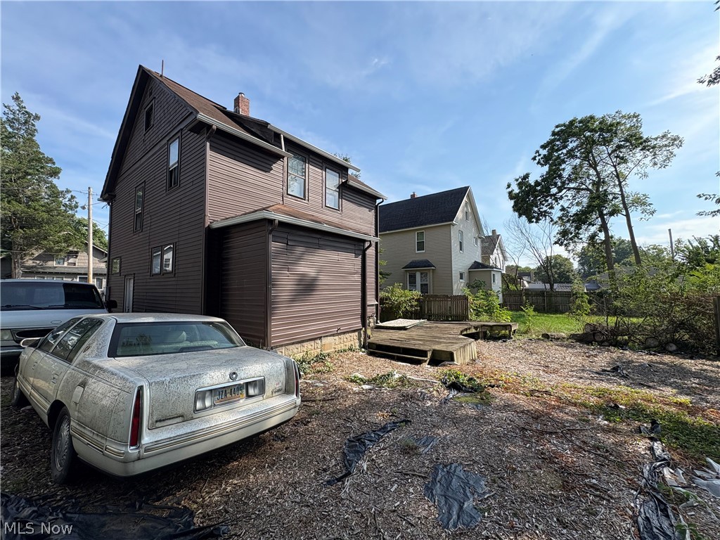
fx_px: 291
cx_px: 360
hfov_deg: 102.1
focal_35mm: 14
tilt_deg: +4.0
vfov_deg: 85.7
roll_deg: +0.6
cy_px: 270
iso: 50
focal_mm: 2.22
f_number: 2.2
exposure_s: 1/1256
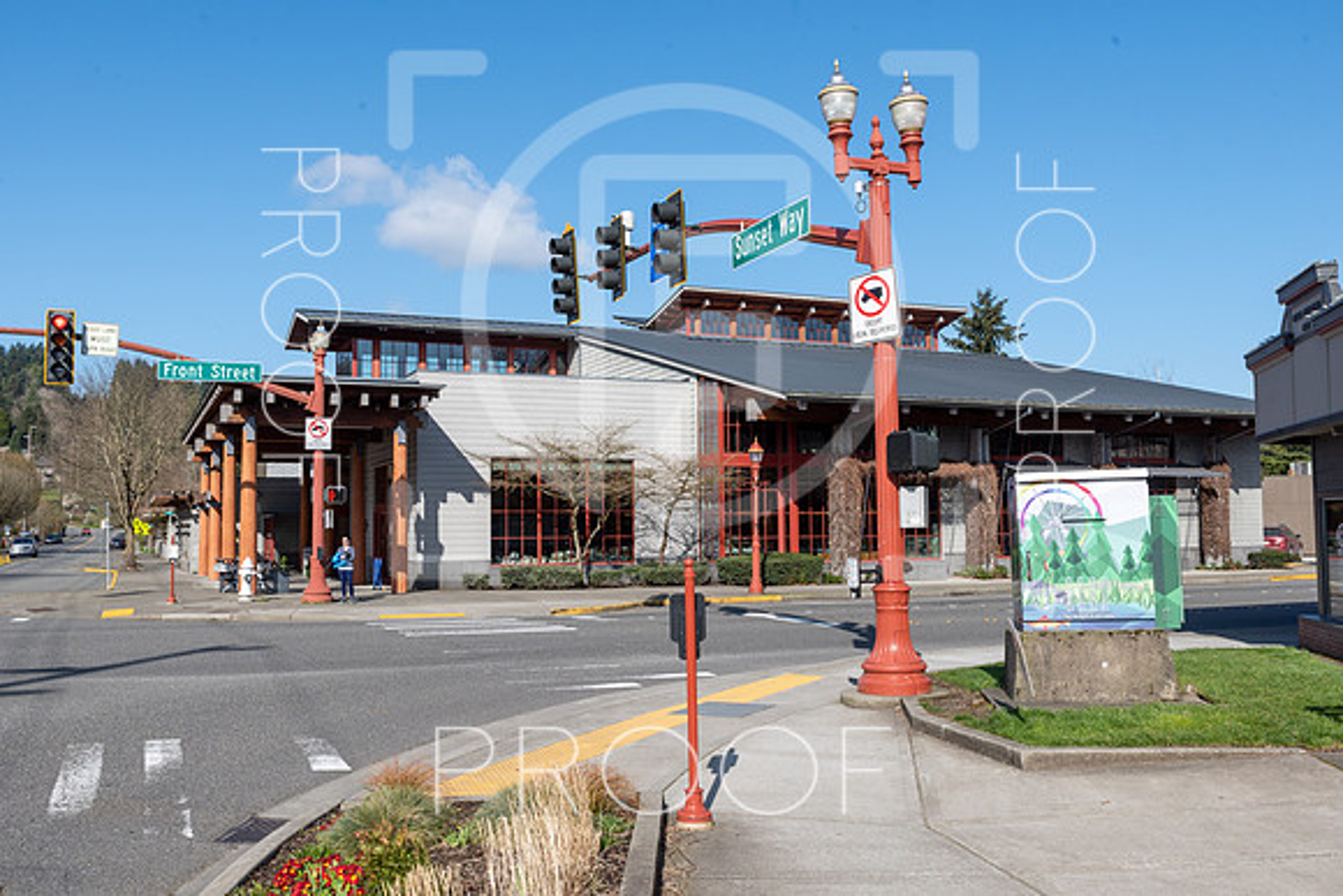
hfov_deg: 55.8
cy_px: 448
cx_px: 672
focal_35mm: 34
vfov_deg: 38.9
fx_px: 1269
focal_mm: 34
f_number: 14
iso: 200
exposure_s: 1/320
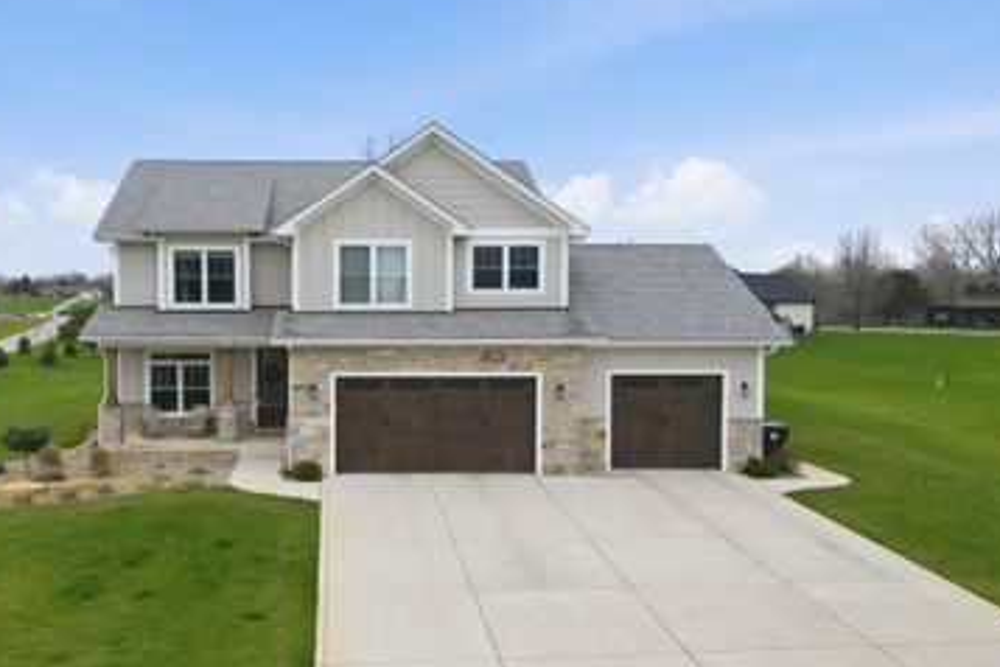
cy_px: 346
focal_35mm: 35
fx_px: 972
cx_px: 350
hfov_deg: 53.6
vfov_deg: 37.8
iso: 110
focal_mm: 6.7
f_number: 1.7
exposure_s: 1/1250
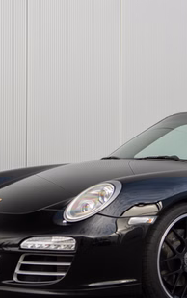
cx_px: 173
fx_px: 855
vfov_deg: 19.8
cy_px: 136
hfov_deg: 12.4
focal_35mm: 105
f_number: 2
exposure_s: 1/640
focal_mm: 50
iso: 100
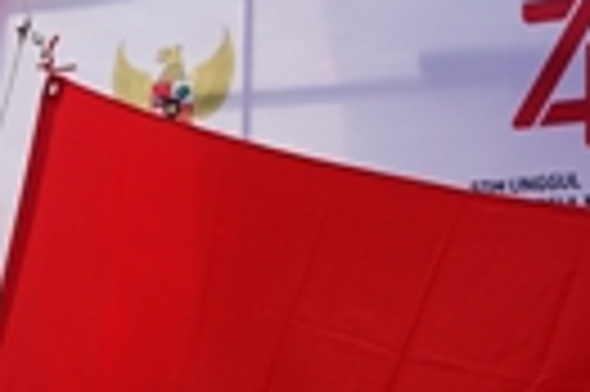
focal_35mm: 147
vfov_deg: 9.1
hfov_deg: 13.9
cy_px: 525
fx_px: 2406
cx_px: 126
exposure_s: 1/100
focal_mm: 30
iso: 100
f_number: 9
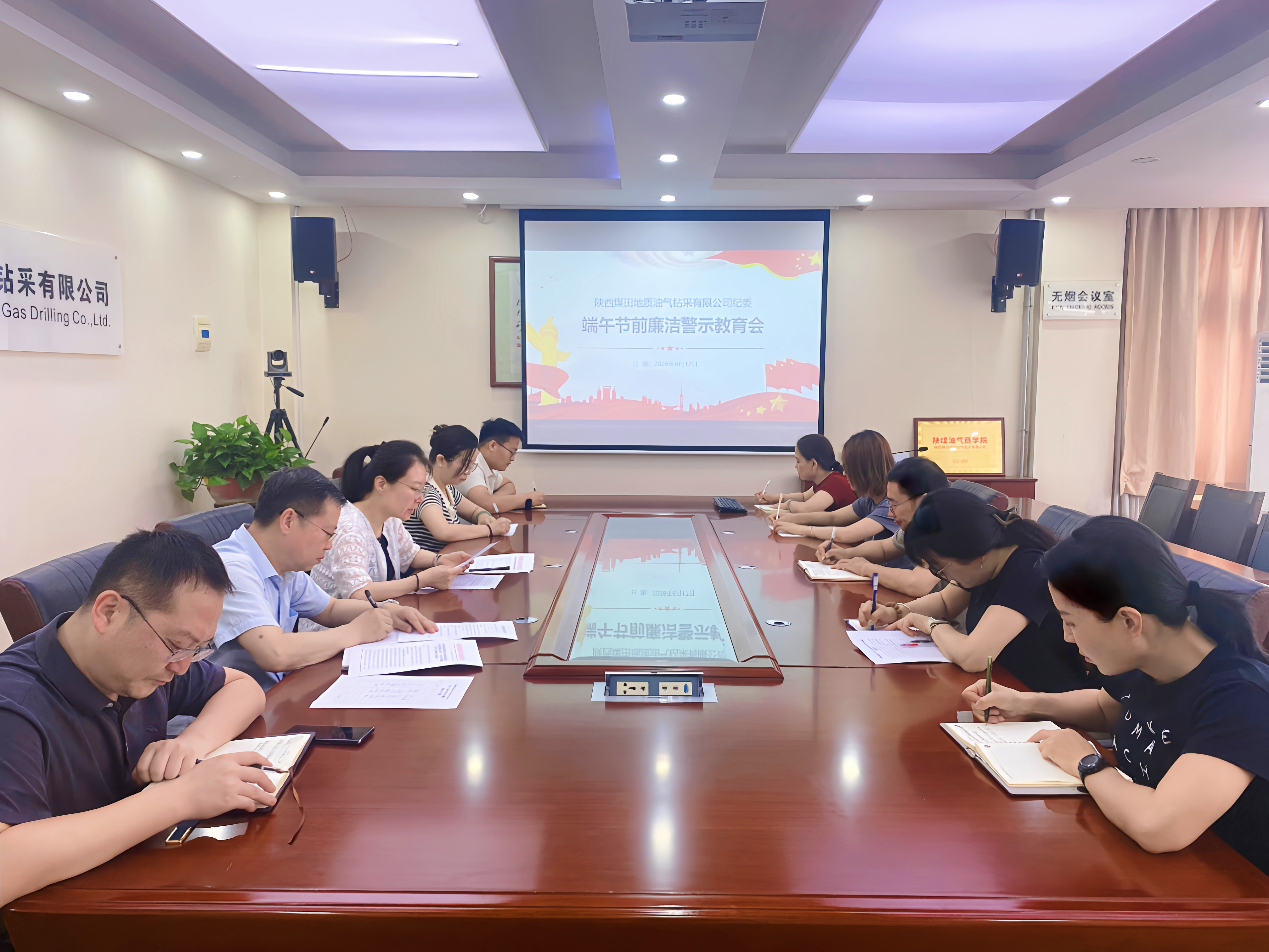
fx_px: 953
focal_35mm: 26
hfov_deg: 67.3
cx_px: 634
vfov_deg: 53.1
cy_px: 476
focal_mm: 4.25
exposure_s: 1/50
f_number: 1.8
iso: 125
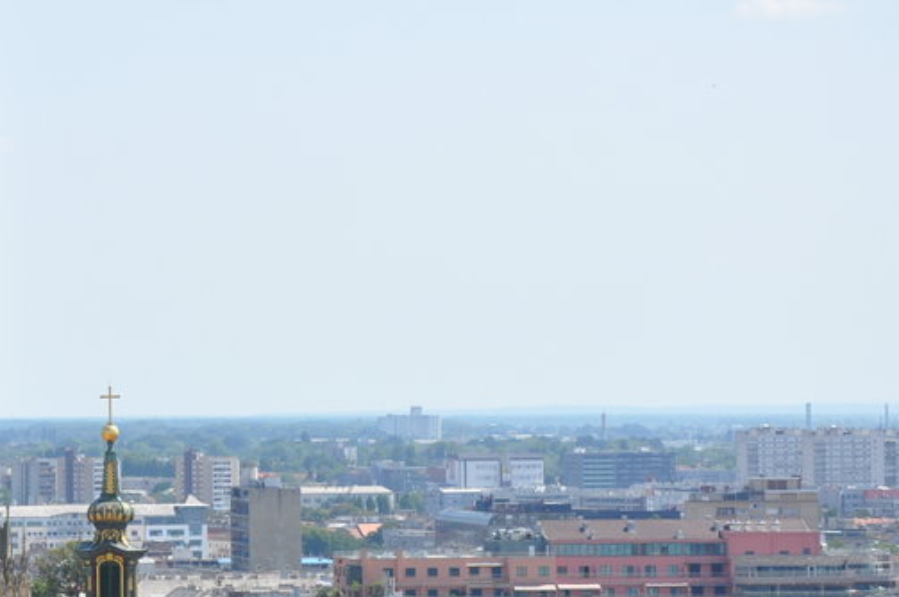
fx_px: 5537
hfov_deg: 9.2
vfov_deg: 6.2
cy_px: 353
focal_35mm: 222
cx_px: 86
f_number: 10
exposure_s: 1/400
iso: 200
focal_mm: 62
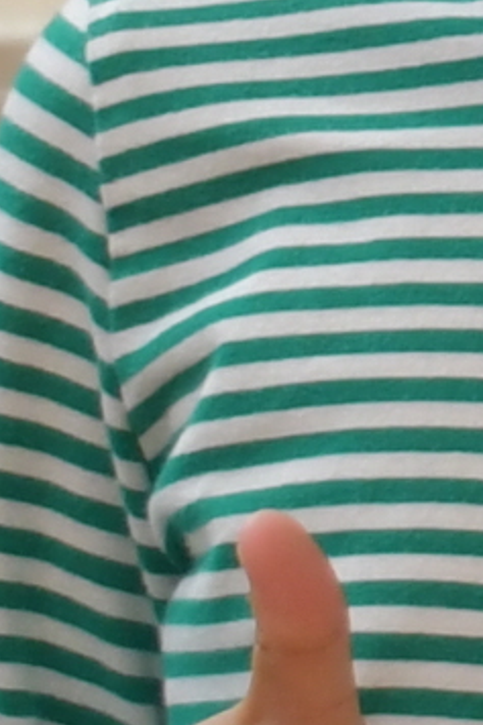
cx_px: 2625
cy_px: -890
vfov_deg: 5.2
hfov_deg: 3.2
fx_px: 7795
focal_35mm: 387
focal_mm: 22
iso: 450
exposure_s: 1/250
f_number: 3.5
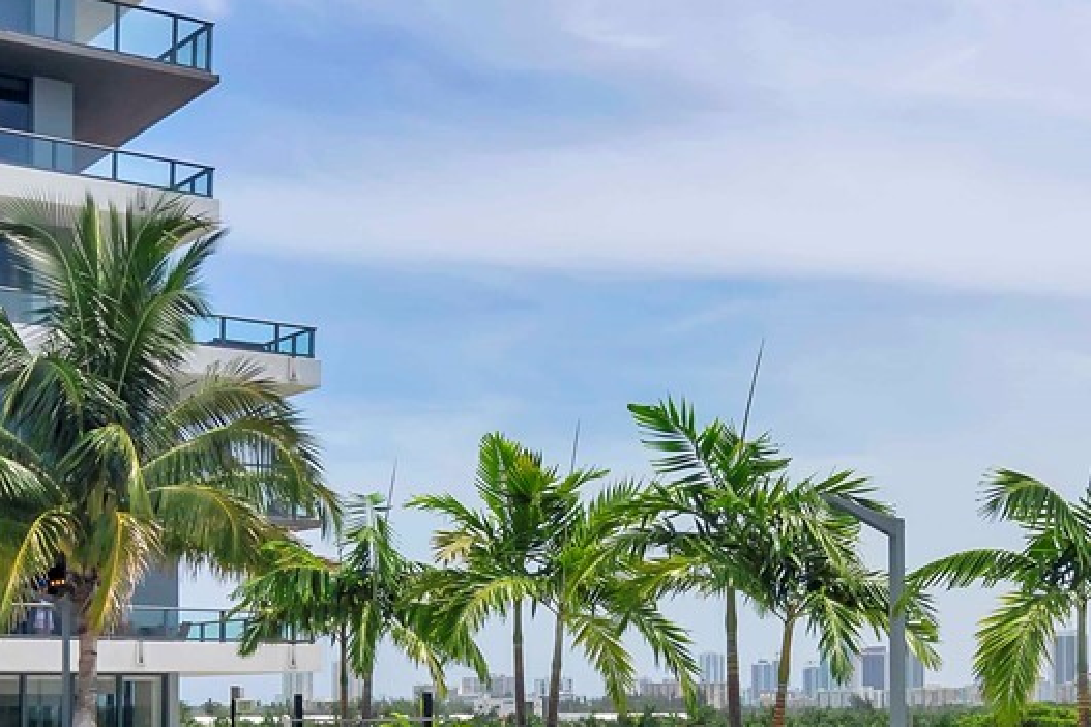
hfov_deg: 34.3
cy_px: 658
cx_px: 695
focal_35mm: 58
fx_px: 1757
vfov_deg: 22.8
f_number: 10
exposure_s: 1/400
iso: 200
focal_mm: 12
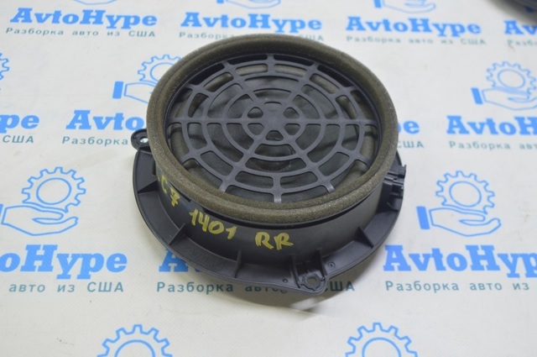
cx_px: 268
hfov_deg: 45.0
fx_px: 648
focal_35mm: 44
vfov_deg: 30.8
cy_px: 178
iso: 400
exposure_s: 1/20
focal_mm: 29
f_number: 5.6
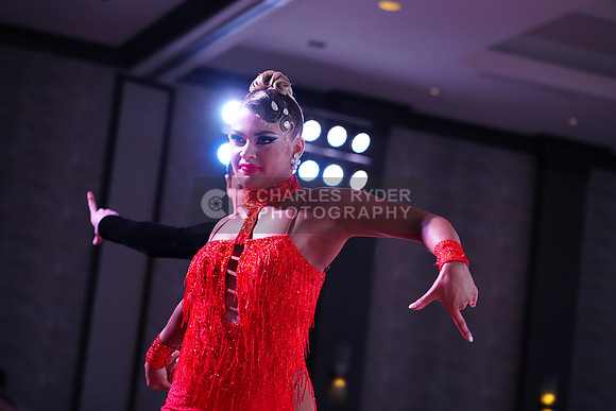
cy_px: 206
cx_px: 308
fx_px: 1797
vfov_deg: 13.0
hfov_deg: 19.5
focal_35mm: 105
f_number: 4
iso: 3200
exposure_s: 1/400
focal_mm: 105
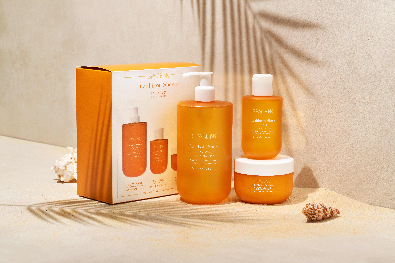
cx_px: 198
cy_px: 132
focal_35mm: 90
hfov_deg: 22.6
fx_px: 987
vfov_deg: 15.2
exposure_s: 1/13
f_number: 14
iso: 100
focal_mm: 90
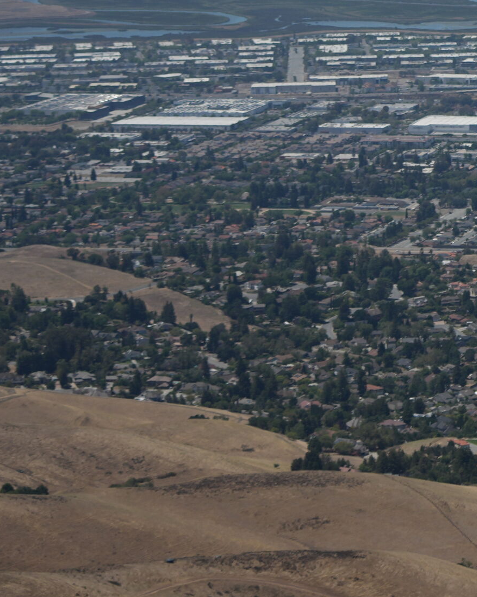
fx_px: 3230
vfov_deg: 10.4
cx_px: 842
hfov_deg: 8.2
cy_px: -100
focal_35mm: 183
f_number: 4.5
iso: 200
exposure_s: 1/2500
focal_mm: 50
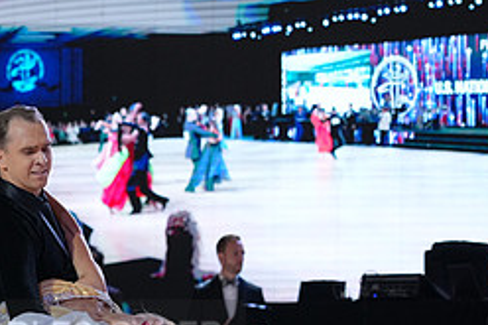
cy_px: 352
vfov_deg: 5.7
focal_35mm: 241
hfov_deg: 8.5
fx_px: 3265
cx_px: 31
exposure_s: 1/400
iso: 2500
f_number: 4
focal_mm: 103
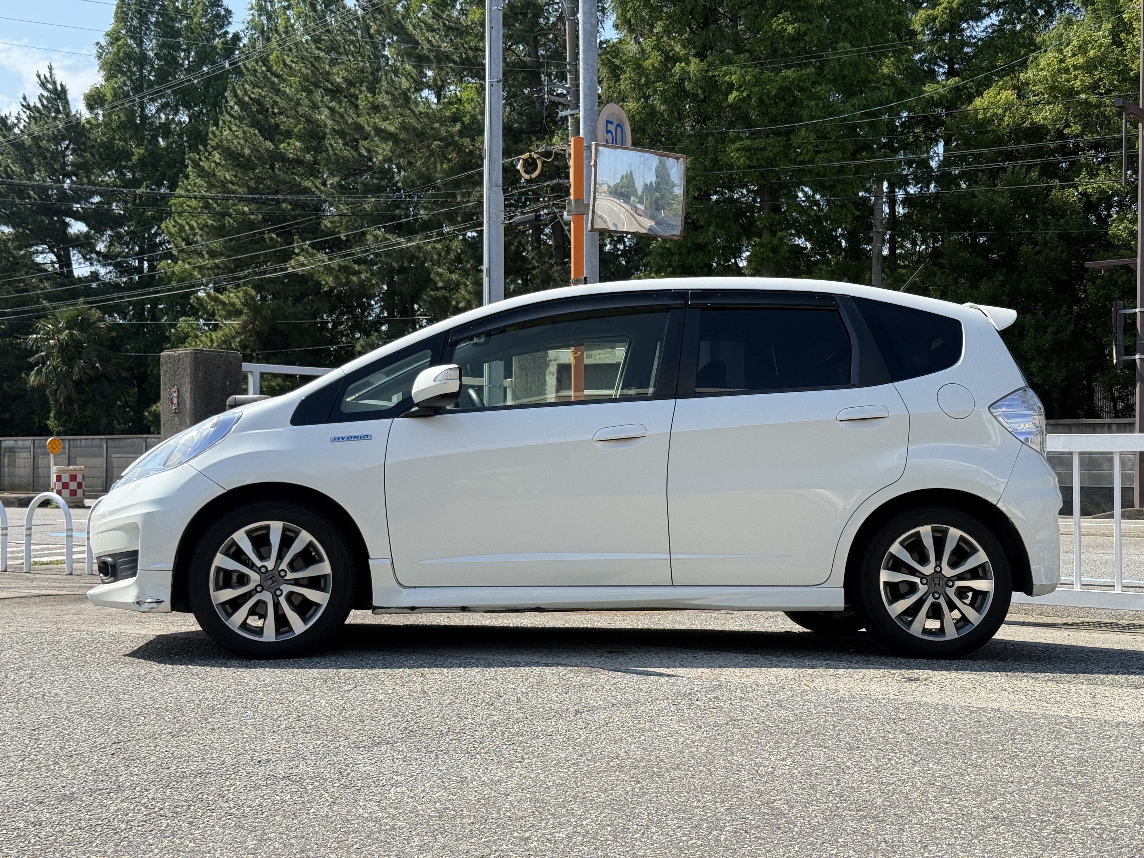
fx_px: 1586
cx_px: 572
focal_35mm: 48
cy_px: 429
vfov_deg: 30.3
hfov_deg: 39.7
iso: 80
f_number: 1.78
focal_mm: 6.76
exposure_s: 1/3534
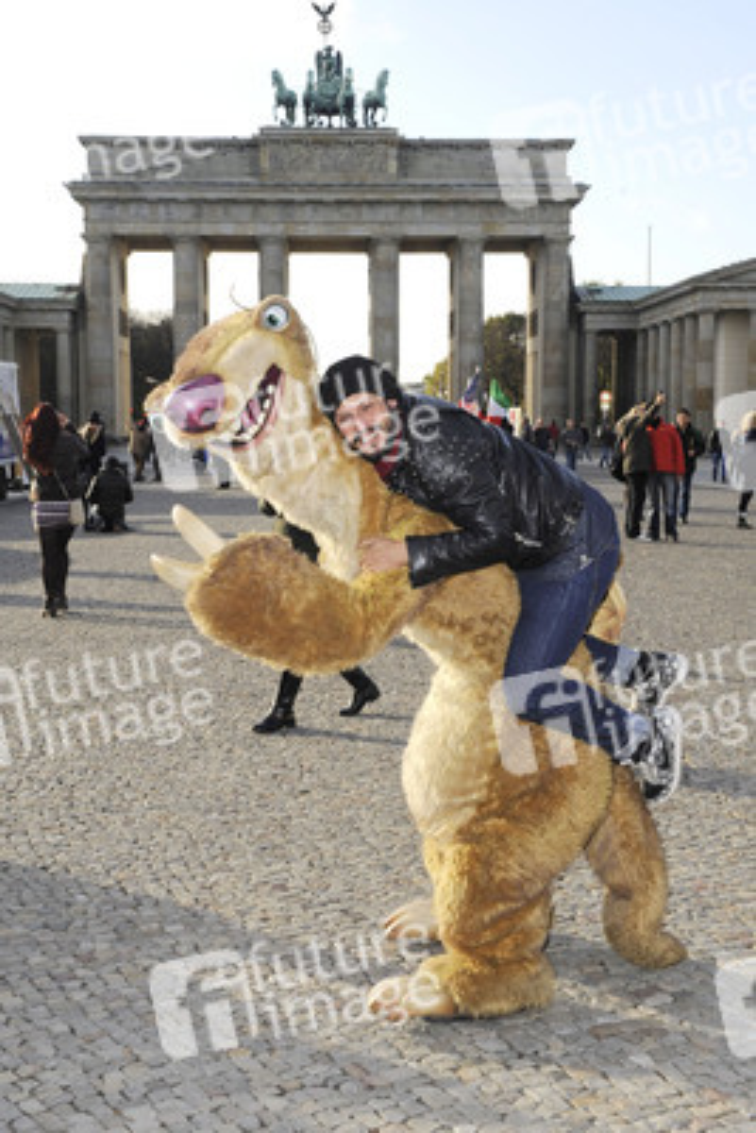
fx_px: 1511
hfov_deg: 28.1
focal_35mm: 48
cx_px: 378
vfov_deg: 41.1
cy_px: 566
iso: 500
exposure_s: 1/320
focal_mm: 48
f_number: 11
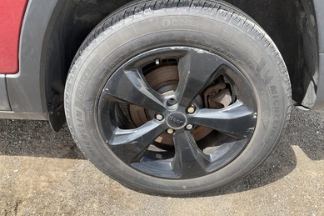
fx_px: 279
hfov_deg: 60.3
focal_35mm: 31
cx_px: 163
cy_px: 102
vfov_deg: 42.3
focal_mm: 3
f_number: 1.8
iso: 25
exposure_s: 1/422
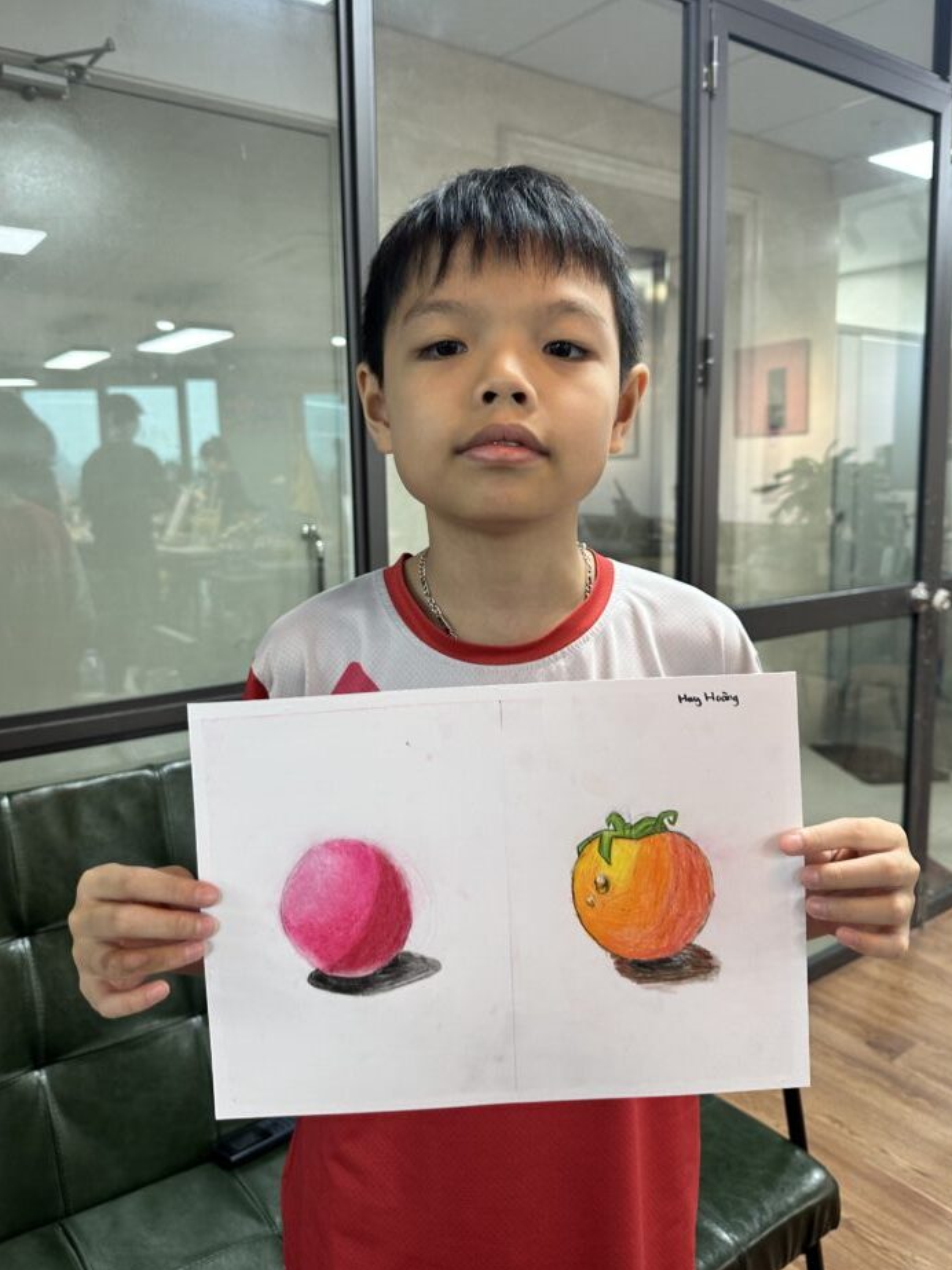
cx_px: 470
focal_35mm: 26
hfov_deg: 53.1
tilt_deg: -7.0
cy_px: 599
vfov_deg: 67.3
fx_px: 954
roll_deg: -0.4
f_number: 1.78
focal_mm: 6.86
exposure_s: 1/50
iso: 125
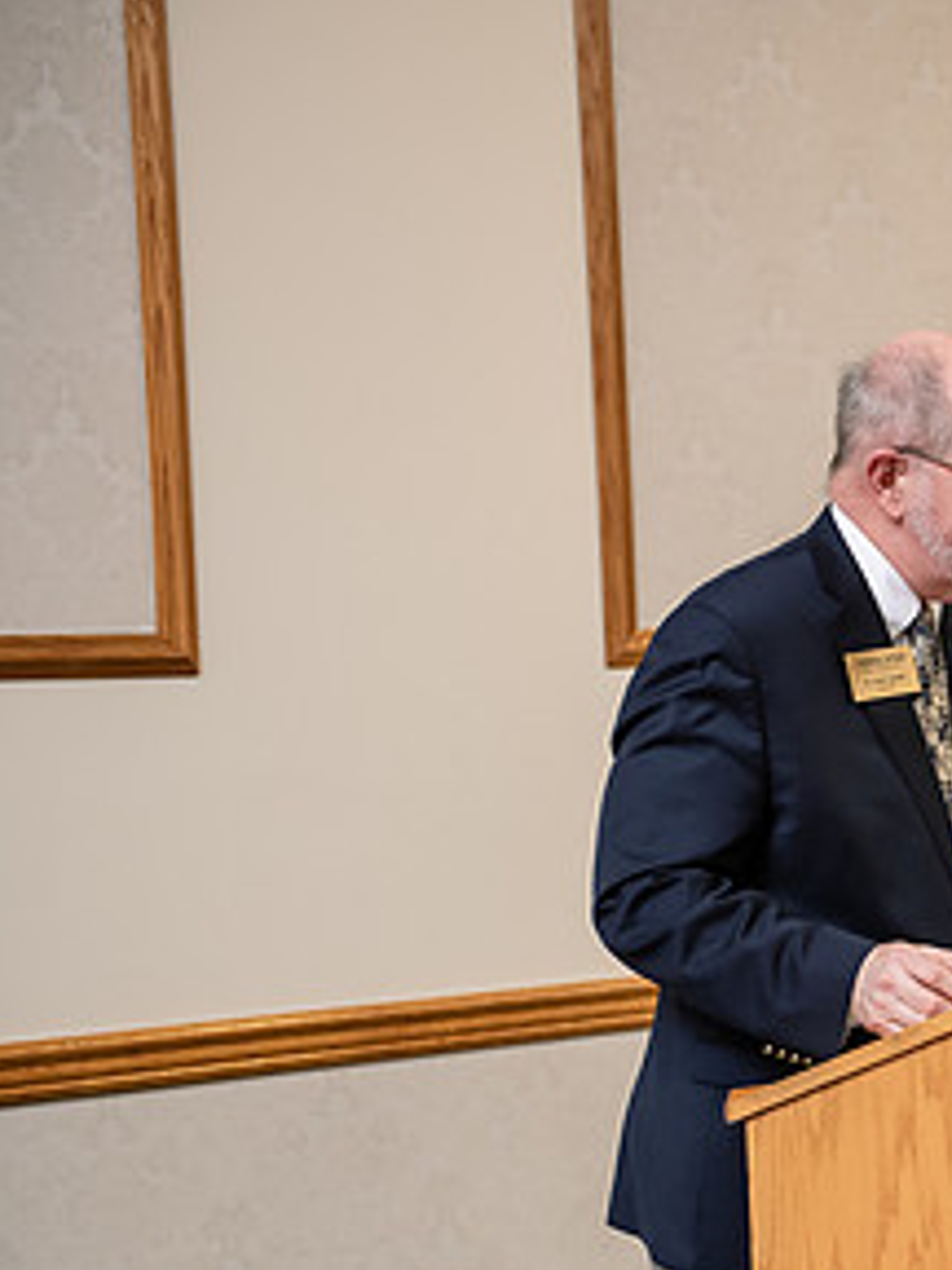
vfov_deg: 20.2
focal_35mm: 97
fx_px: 3557
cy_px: 774
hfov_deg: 14.6
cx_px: 1234
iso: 1000
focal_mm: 50
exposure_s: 1/125
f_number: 3.2
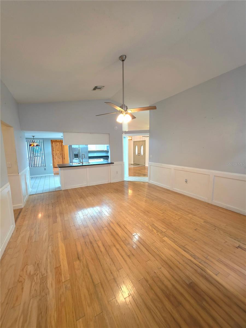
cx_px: 123
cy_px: 164
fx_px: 123
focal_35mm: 13
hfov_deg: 89.9
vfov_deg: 106.2
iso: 160
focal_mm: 2.2
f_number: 1.9
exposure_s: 1/60.2
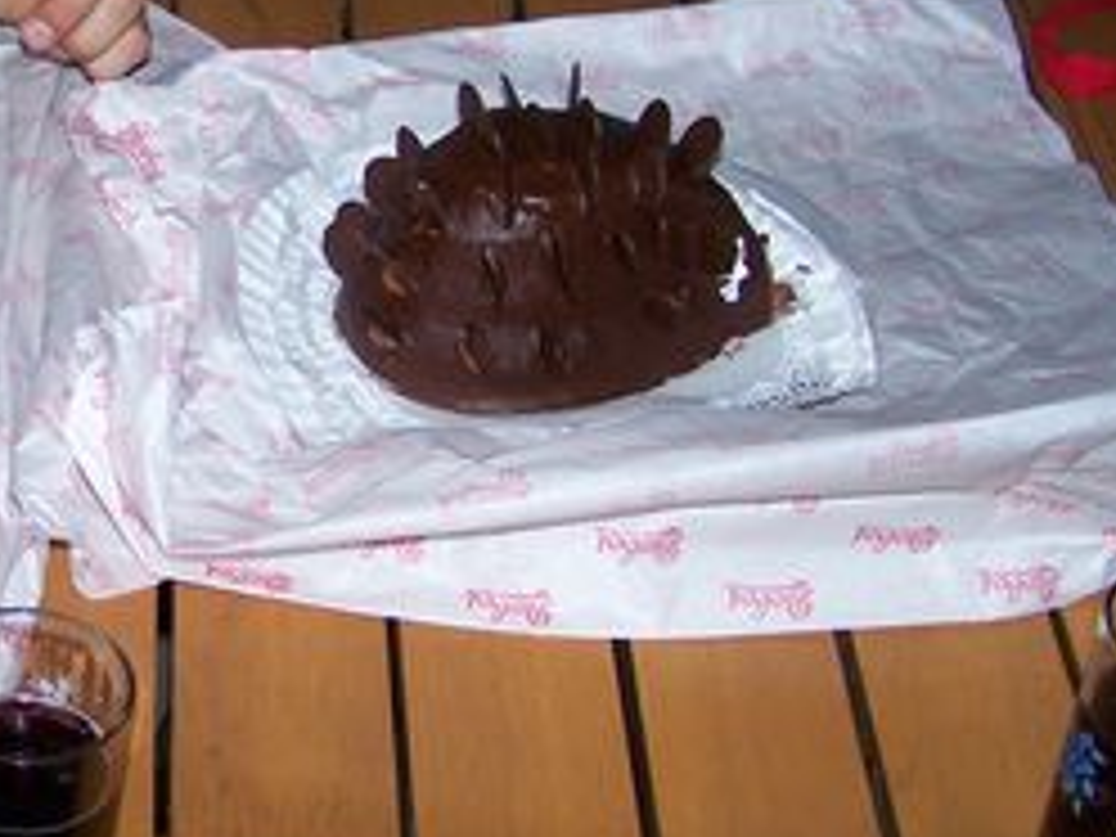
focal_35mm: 92
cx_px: -68
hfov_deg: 20.4
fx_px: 2966
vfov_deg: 16.0
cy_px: 306
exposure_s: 1/60
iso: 80
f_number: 2.8
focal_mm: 6.3
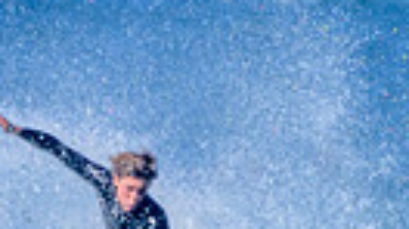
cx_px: 149
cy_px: 305
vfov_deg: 0.3
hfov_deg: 0.5
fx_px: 49793
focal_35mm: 4595
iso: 1000
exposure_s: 1/2000
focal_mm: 1000
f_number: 11
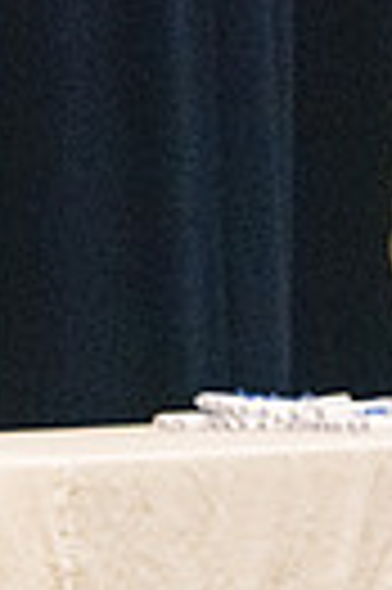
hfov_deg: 2.2
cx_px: 583
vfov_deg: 3.3
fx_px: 10284
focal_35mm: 628
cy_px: 284
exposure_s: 1/400
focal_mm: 122
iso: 10000
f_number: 3.2
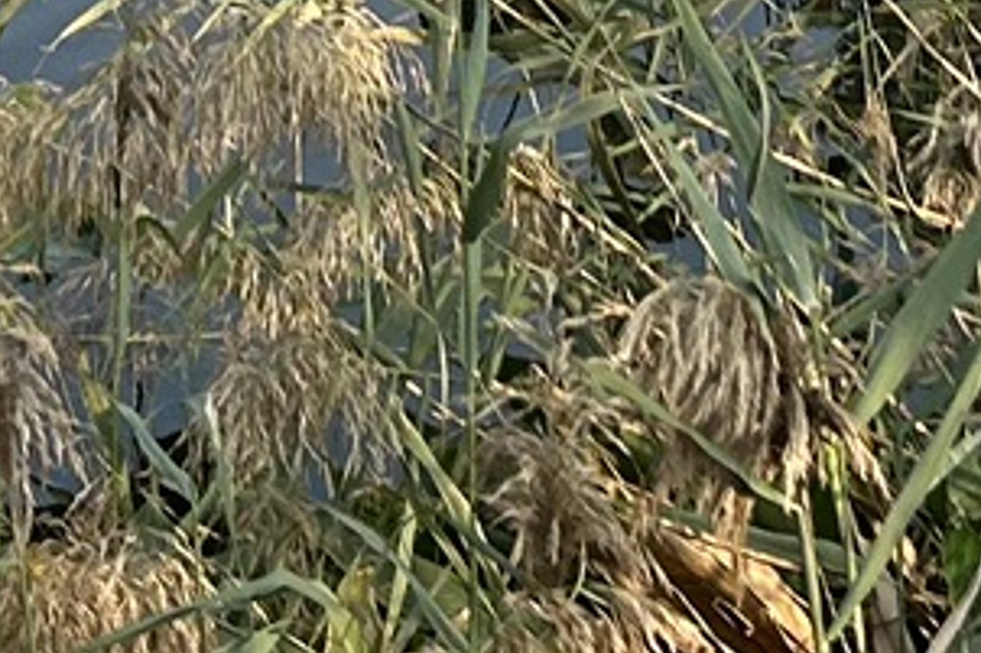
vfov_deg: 6.6
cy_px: -1585
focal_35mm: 179
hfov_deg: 11.5
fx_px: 4875
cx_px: 588
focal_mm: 5.7
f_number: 1.5
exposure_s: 1/2571
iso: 50
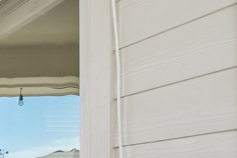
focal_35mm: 64
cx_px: -267
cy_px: 193
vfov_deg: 19.9
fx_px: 421
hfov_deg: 17.8
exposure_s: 1/200
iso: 400
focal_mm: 10
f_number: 8
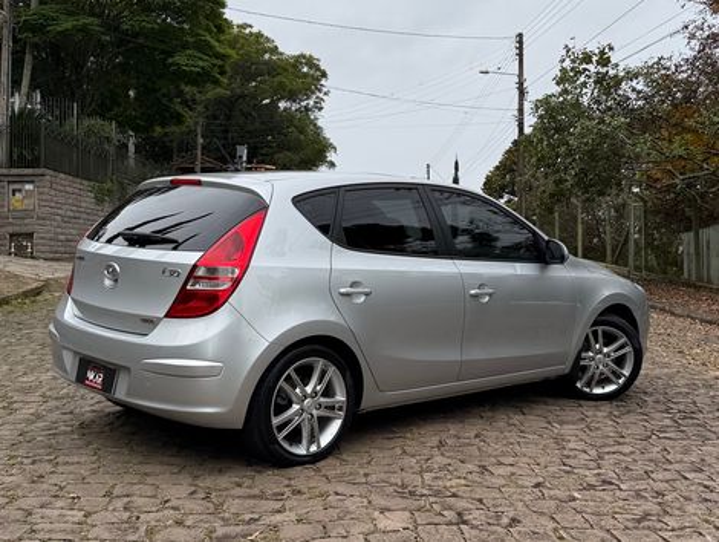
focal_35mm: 24
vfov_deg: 56.9
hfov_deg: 71.5
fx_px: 499
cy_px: 271
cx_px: 360
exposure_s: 1/2611
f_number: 1.78
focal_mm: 6.76
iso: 80
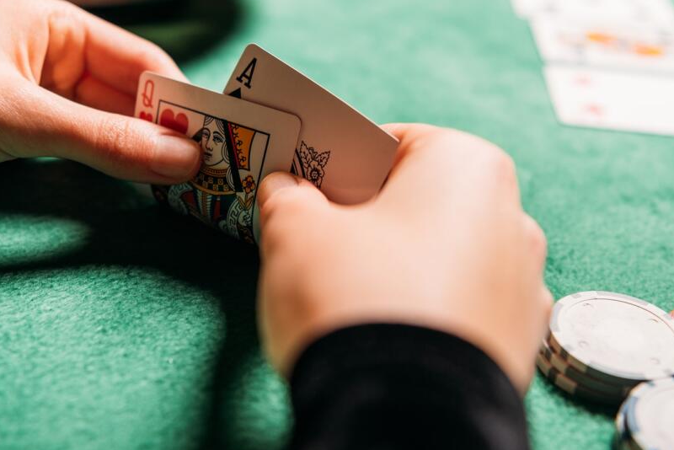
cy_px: 176
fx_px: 1011
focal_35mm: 54
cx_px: 314
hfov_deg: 36.8
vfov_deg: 25.0
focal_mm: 36
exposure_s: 1/250
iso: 80
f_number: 3.2
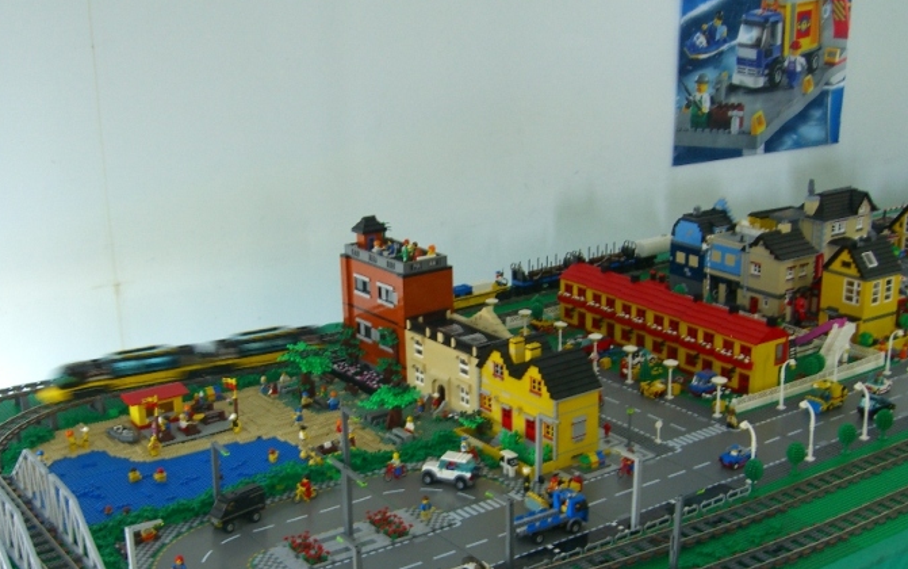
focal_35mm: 48
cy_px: 387
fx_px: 1188
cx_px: 388
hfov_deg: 41.7
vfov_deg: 26.7
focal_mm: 7.9
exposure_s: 1/13
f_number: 2.8
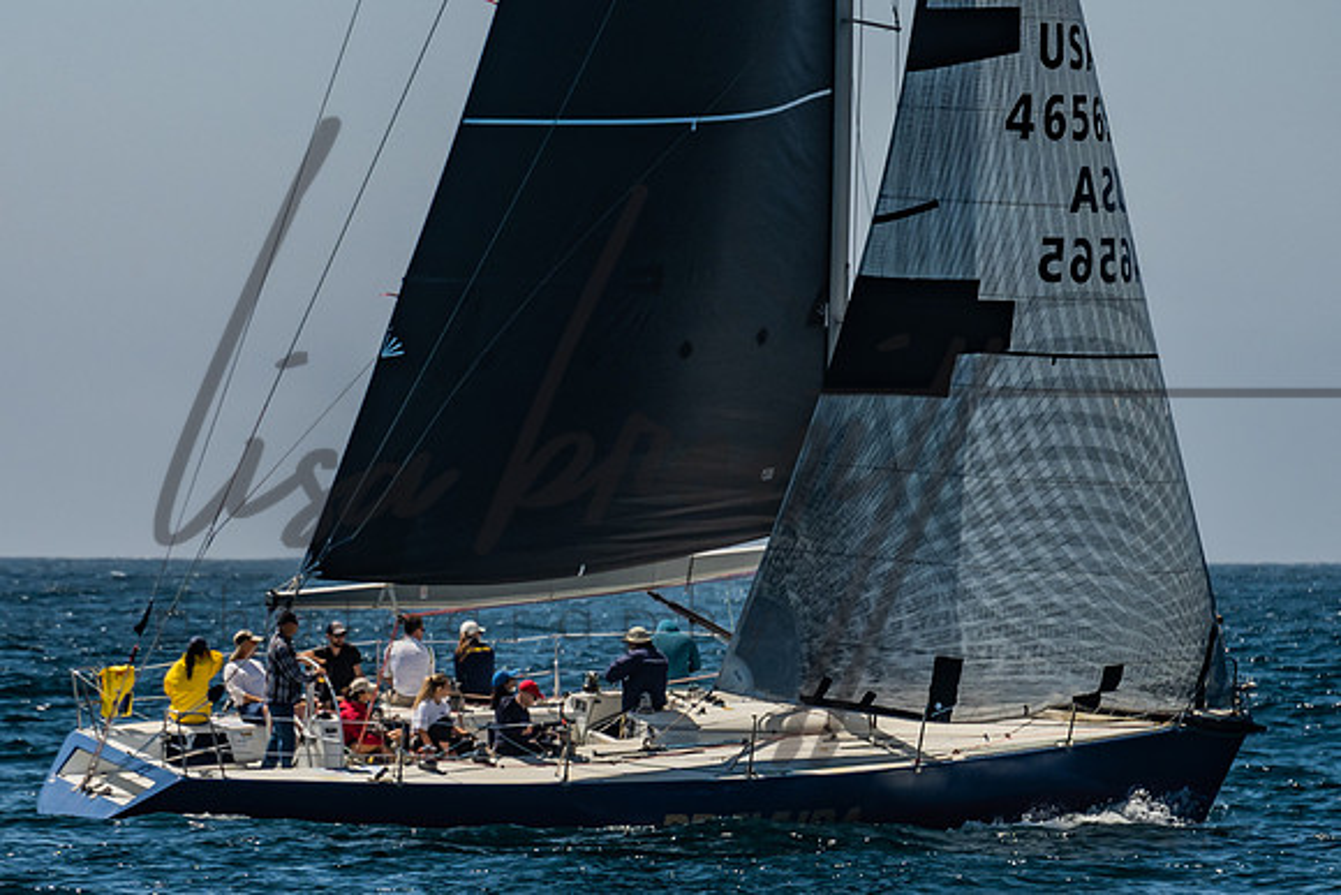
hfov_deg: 4.3
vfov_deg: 2.9
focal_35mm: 474
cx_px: 564
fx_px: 17678
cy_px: 659
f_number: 6.3
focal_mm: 200
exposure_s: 1/640
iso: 160
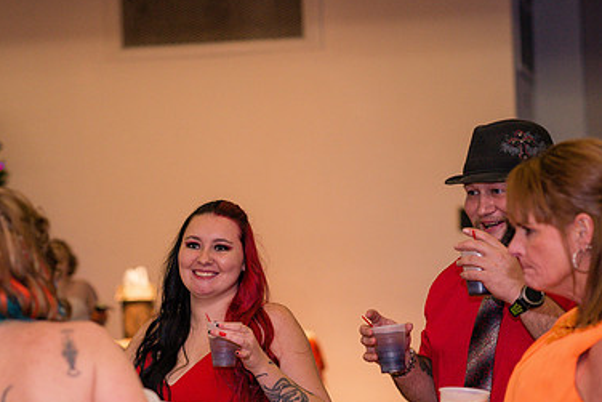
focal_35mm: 131
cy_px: 300
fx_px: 2191
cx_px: 192
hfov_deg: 15.6
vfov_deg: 10.5
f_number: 3.2
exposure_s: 1/250
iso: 640
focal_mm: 85
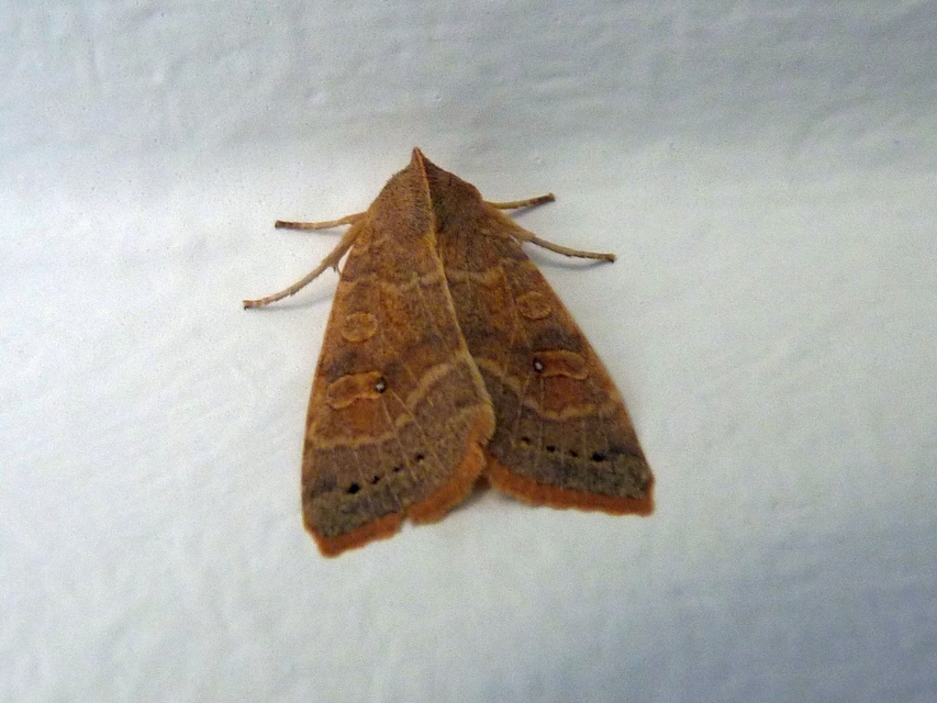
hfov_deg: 65.3
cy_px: 352
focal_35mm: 27
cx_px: 468
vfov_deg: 51.4
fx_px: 731
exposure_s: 1/30
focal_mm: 4.8
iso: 160
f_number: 2.8
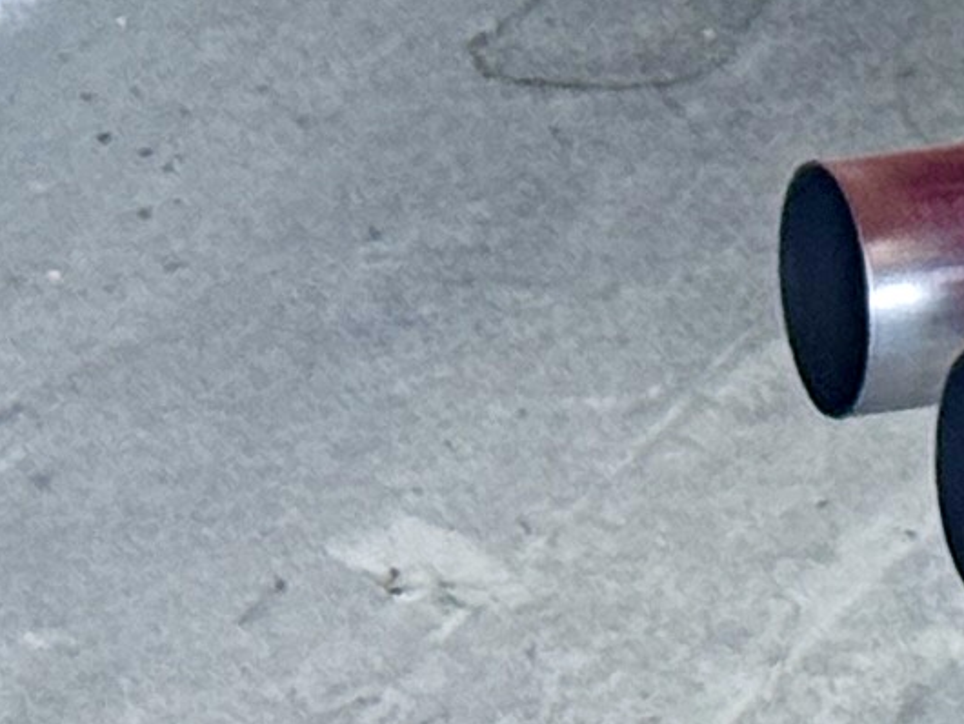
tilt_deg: -26.6
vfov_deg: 4.0
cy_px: -695
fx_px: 10169
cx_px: 3600
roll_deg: +1.2
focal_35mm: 365
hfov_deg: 5.0
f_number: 1.78
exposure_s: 1/60
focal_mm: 6.76
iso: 200
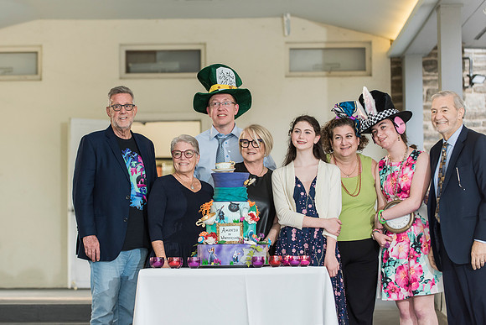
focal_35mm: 119
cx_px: 227
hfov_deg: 17.1
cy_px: 155
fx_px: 1613
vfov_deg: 11.5
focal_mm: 110
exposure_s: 1/160
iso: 1000
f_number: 3.5
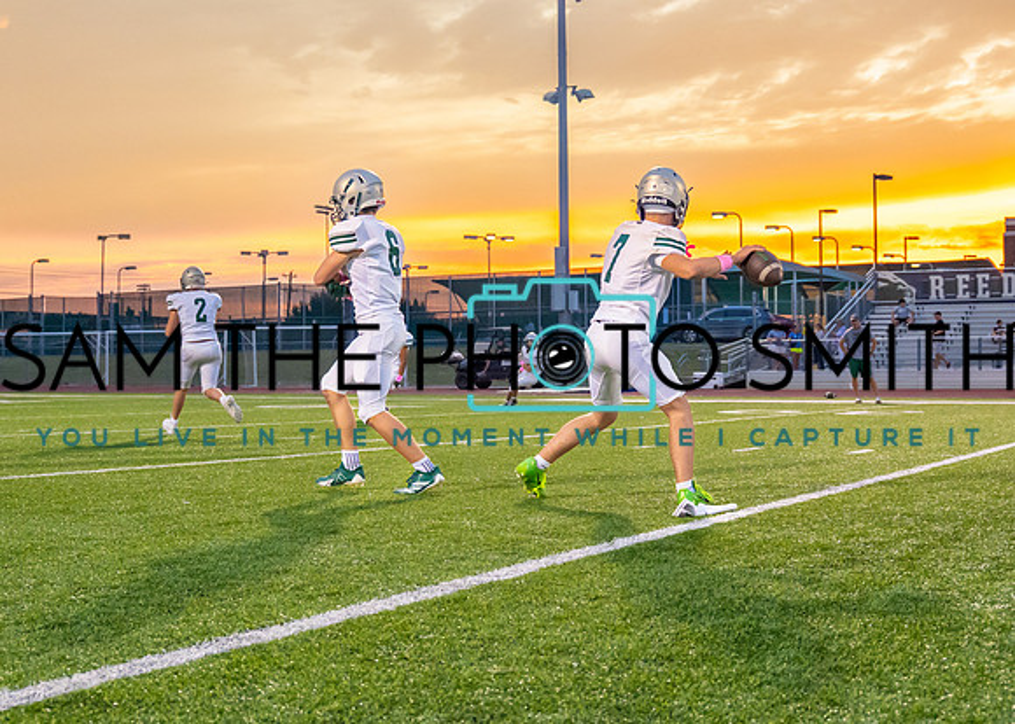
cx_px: 489
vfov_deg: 28.5
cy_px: 346
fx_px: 1425
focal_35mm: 49
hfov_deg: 39.2
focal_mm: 24
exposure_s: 1/1000
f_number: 2.8
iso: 2000
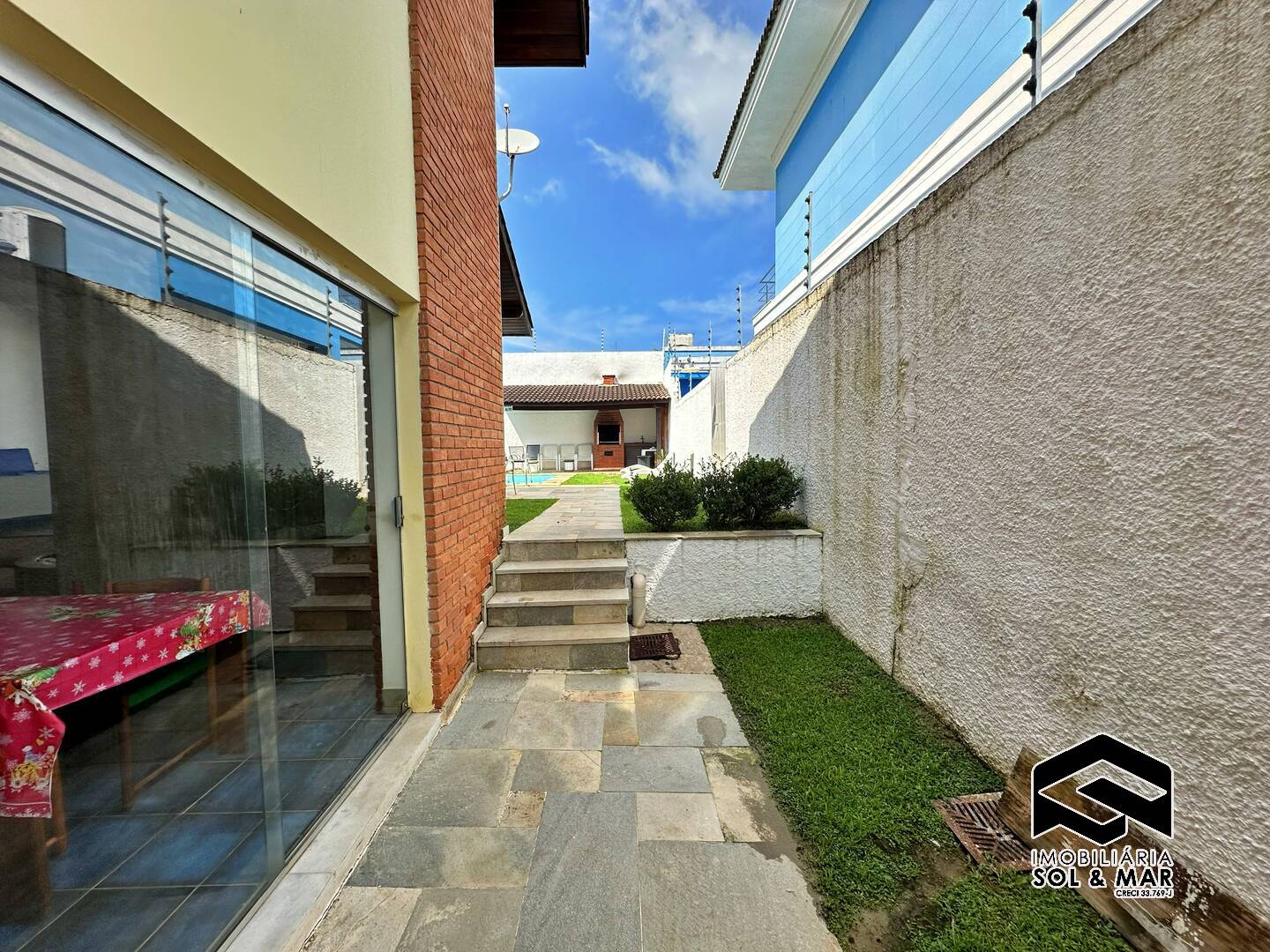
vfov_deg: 85.7
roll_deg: +0.5
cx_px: 635
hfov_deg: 102.1
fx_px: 514
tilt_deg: -2.9
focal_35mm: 14
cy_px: 476
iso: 50
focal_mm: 2.22
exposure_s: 1/1208
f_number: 2.2
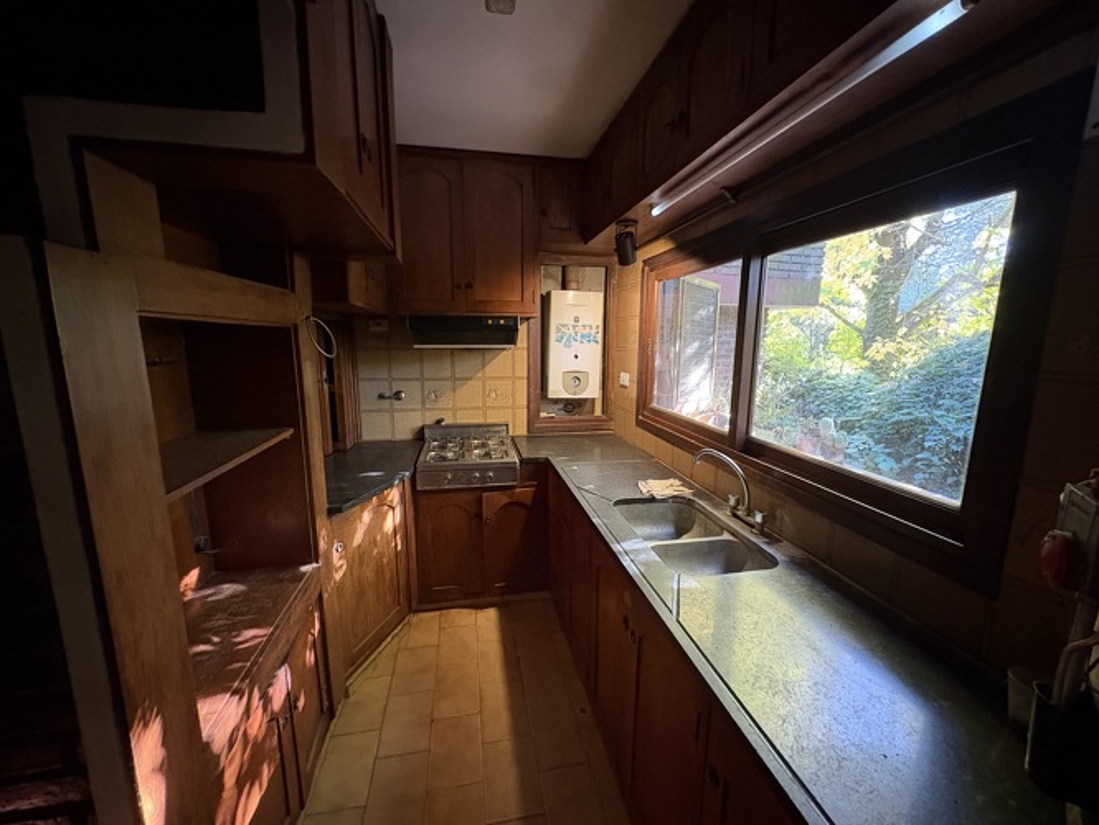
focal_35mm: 14
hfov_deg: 102.0
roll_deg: +0.0
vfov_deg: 85.7
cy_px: 412
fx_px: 445
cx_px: 550
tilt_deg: -9.5
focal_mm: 2.22
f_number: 2.2
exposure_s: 1/33
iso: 800
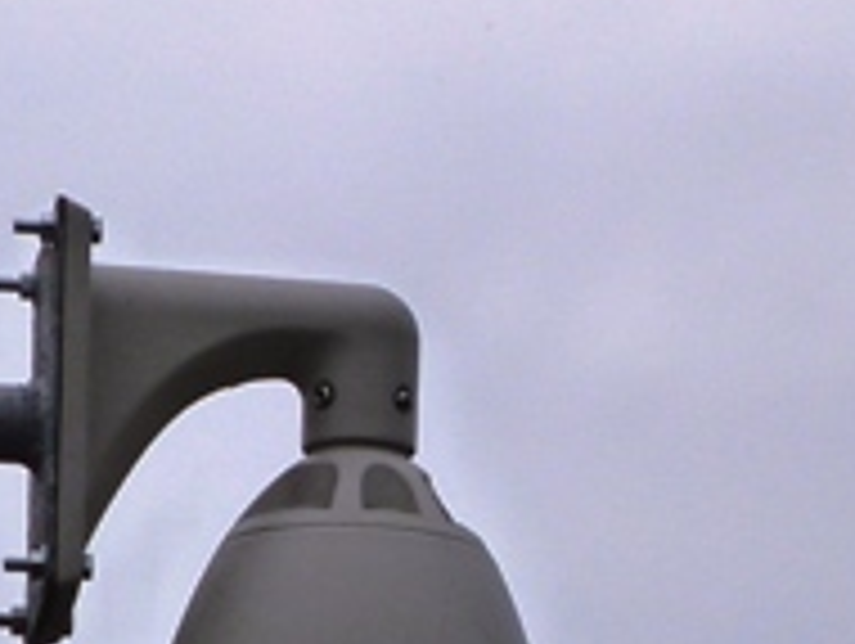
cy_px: 437
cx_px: 306
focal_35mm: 2121
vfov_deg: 0.7
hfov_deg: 0.9
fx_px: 52454
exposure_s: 1/1600
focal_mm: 108
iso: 160
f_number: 5.6
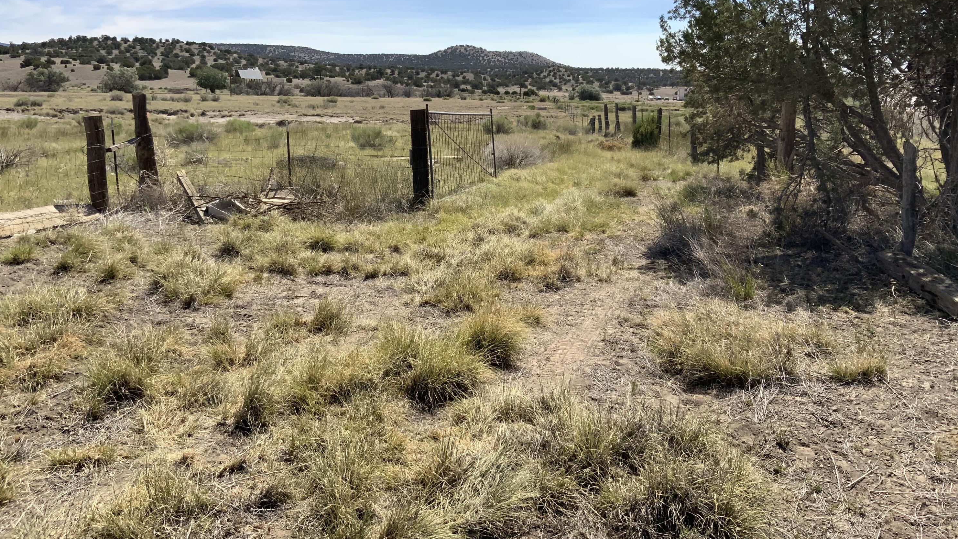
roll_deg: -0.1
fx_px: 813
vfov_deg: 36.4
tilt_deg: -6.4
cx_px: 474
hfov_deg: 61.0
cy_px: 194
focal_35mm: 32
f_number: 1.8
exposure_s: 1/2667
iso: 20
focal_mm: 3
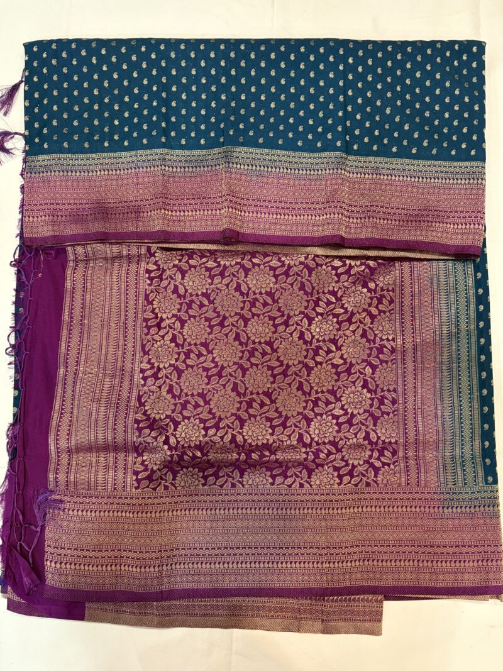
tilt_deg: -80.8
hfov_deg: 53.1
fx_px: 504
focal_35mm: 26
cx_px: 252
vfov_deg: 67.3
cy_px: 336
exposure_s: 1/50
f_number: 1.6
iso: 200
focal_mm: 5.96
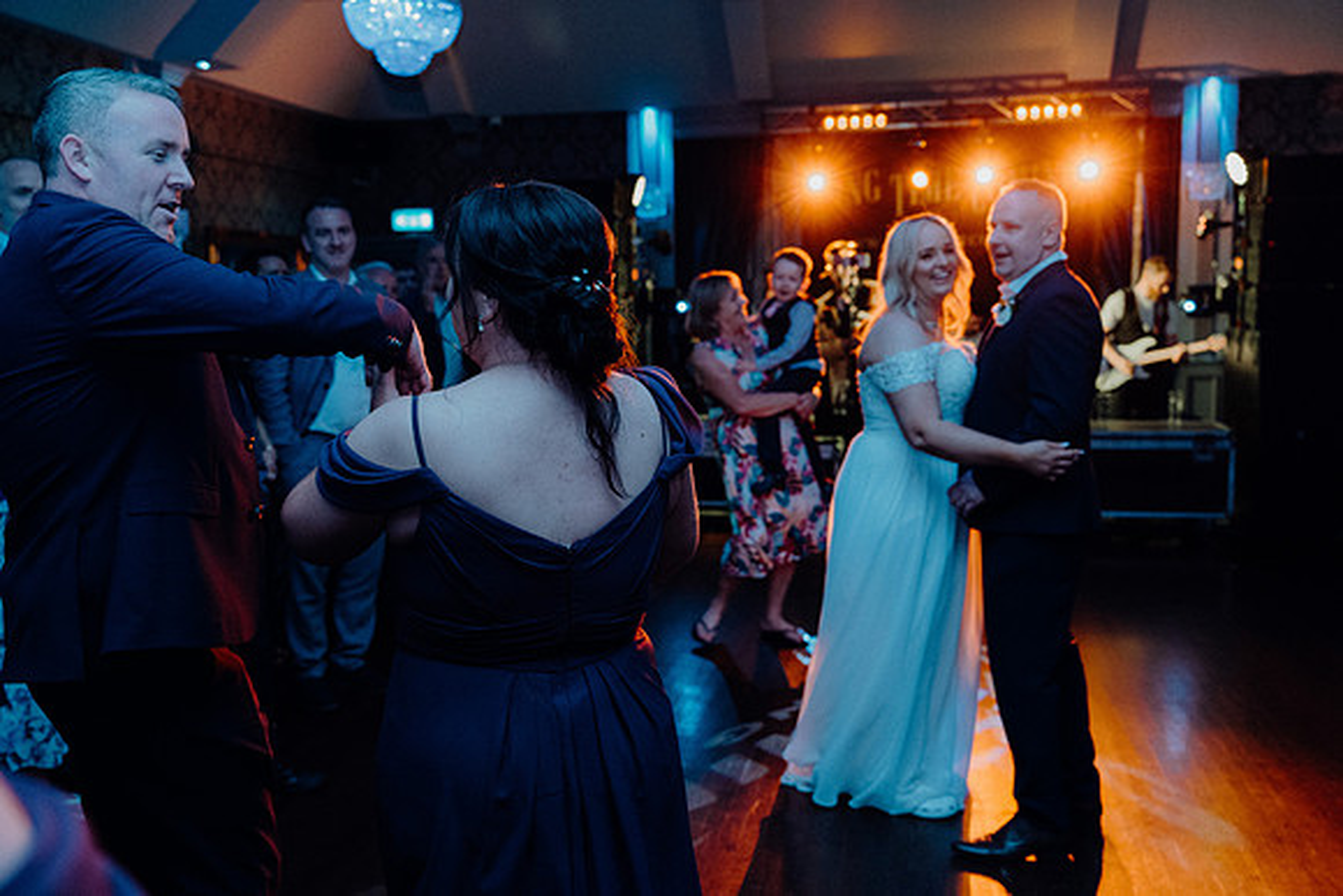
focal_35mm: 33
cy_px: 448
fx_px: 1231
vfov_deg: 40.0
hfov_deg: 57.2
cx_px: 672
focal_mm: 33
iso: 2500
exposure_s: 1/160
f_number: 3.5
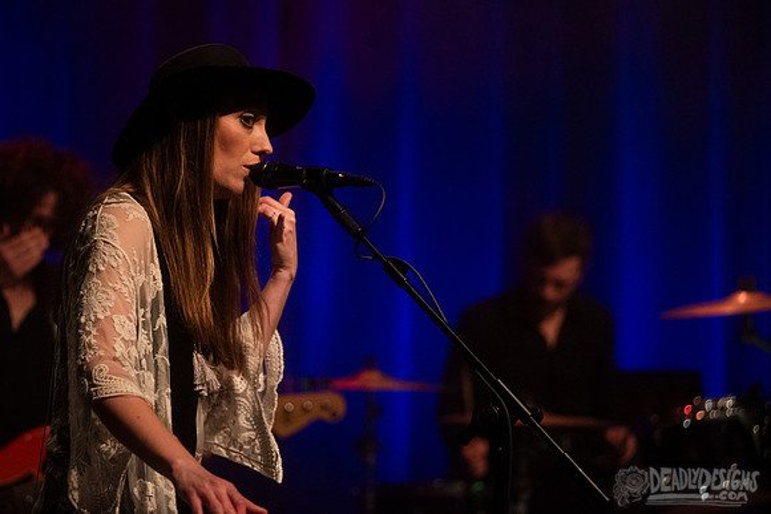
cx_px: 312
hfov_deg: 12.8
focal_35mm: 161
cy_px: 208
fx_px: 3442
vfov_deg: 8.5
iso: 2500
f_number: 3.2
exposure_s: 1/160
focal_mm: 135
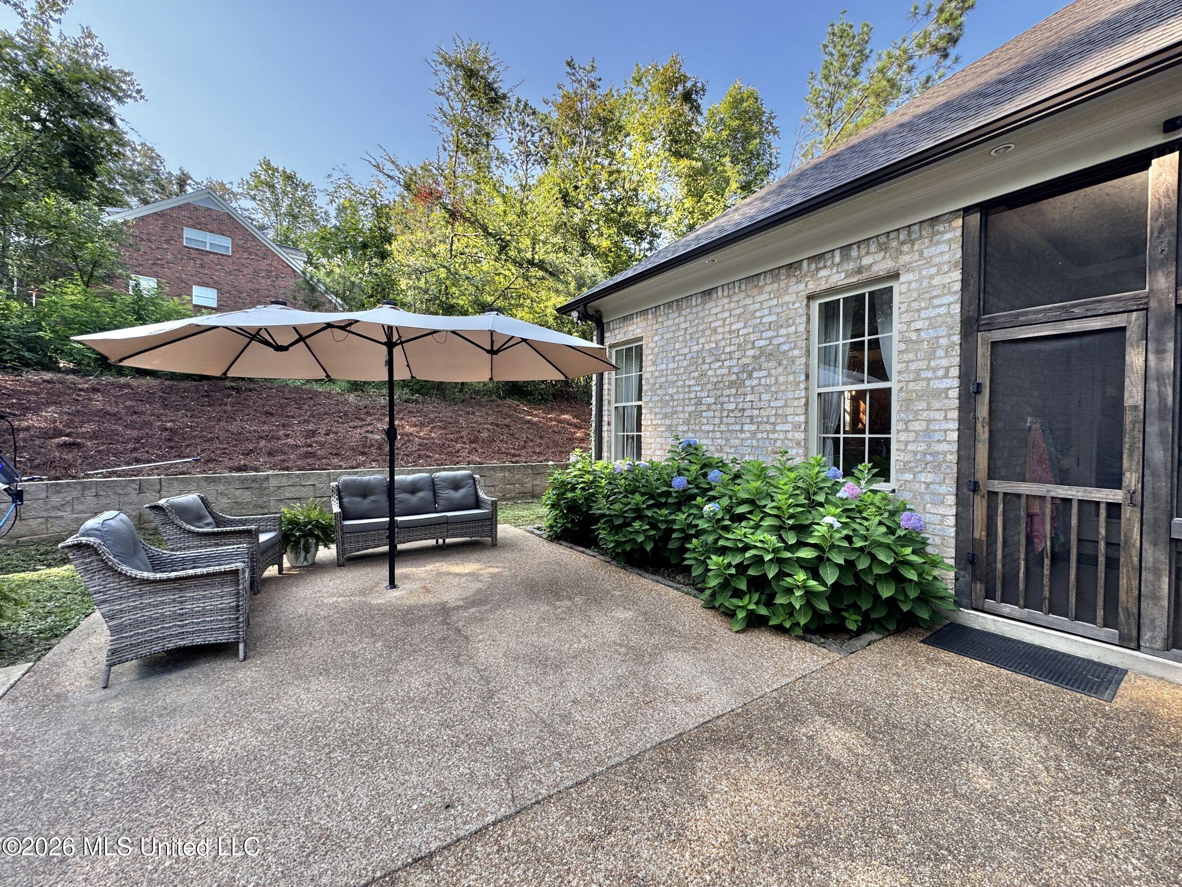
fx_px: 478
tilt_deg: -0.5
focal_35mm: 14
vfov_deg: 85.7
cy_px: 444
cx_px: 591
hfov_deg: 102.1
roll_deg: -1.0
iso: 40
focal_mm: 2.22
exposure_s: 1/148
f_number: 2.2
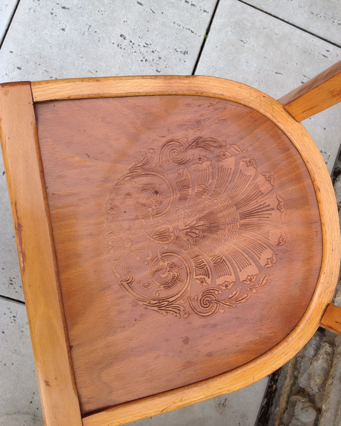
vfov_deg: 49.0
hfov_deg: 40.1
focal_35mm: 37
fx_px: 467
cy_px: 199
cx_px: 171
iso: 50
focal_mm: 4.28
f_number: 2.4
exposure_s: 1/200
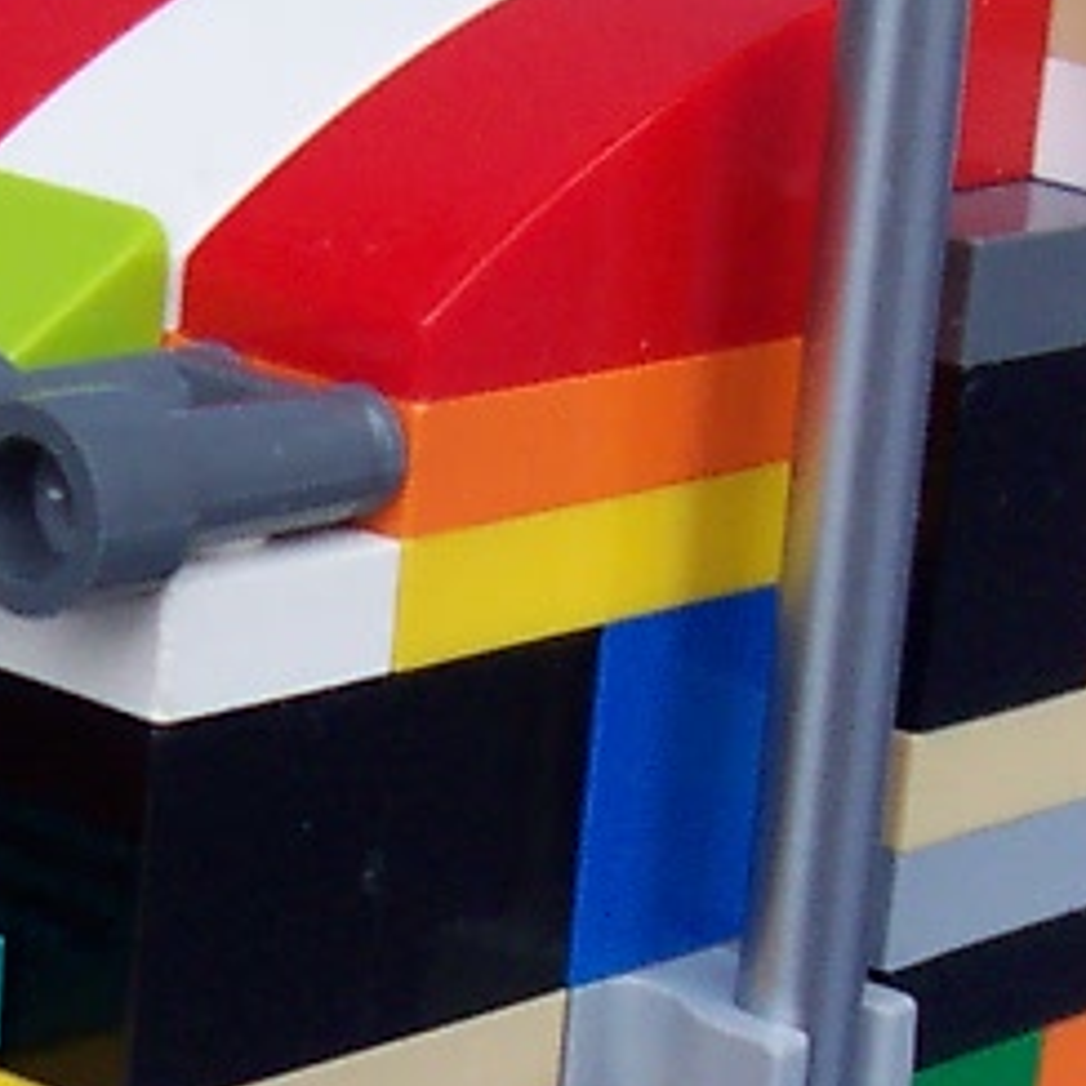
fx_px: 5715
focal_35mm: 161
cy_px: 1068
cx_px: 320
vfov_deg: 10.8
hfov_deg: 10.8
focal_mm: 5.6
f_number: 2.8
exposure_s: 1/350
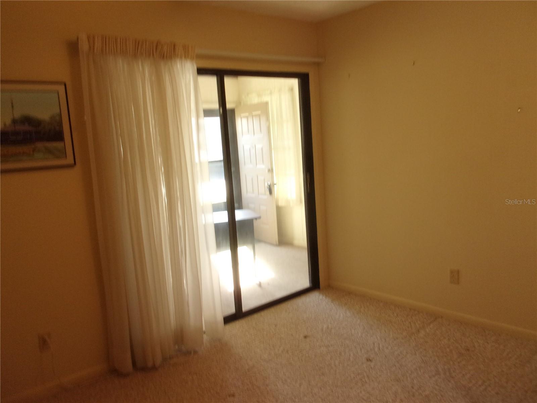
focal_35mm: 28
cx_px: 268
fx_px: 434
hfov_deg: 63.4
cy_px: 202
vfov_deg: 49.7
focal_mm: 5.1
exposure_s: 1/34
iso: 171
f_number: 3.9
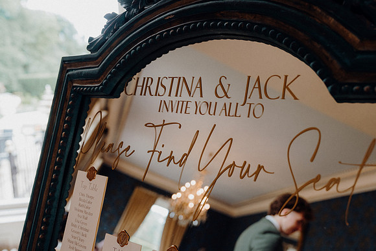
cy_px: 126
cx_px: 188
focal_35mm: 33
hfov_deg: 57.2
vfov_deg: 40.0
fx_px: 345
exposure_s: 1/160
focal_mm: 33
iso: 1000
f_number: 3.5
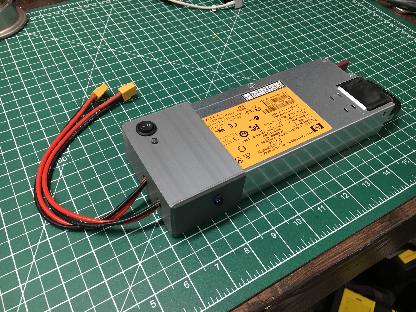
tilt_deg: -49.5
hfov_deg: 61.7
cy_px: 156
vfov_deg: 48.2
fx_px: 349
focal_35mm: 29
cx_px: 208
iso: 50
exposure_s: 1/30
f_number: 2.2
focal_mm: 4.15
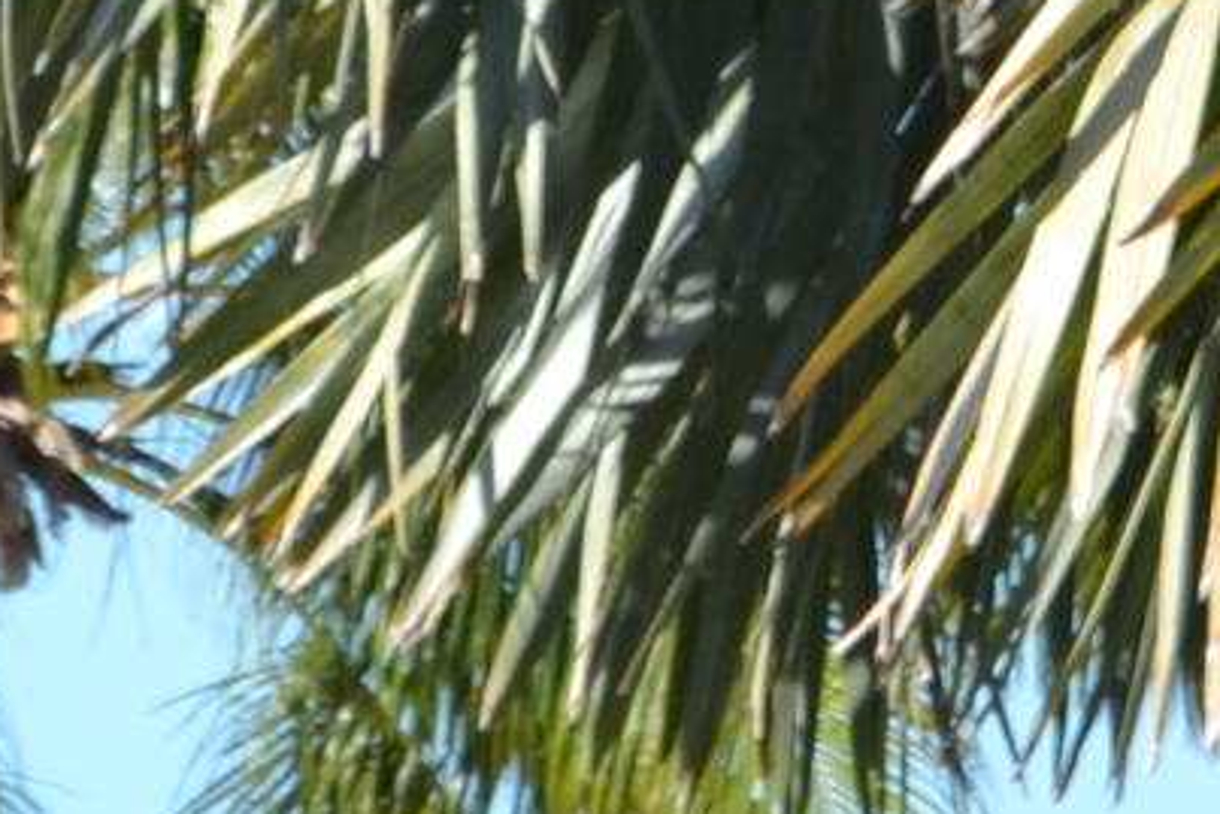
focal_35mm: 614
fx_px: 20805
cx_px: 1765
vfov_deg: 2.2
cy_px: -354
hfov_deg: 3.3
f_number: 7.1
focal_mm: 55
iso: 100
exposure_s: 1/200
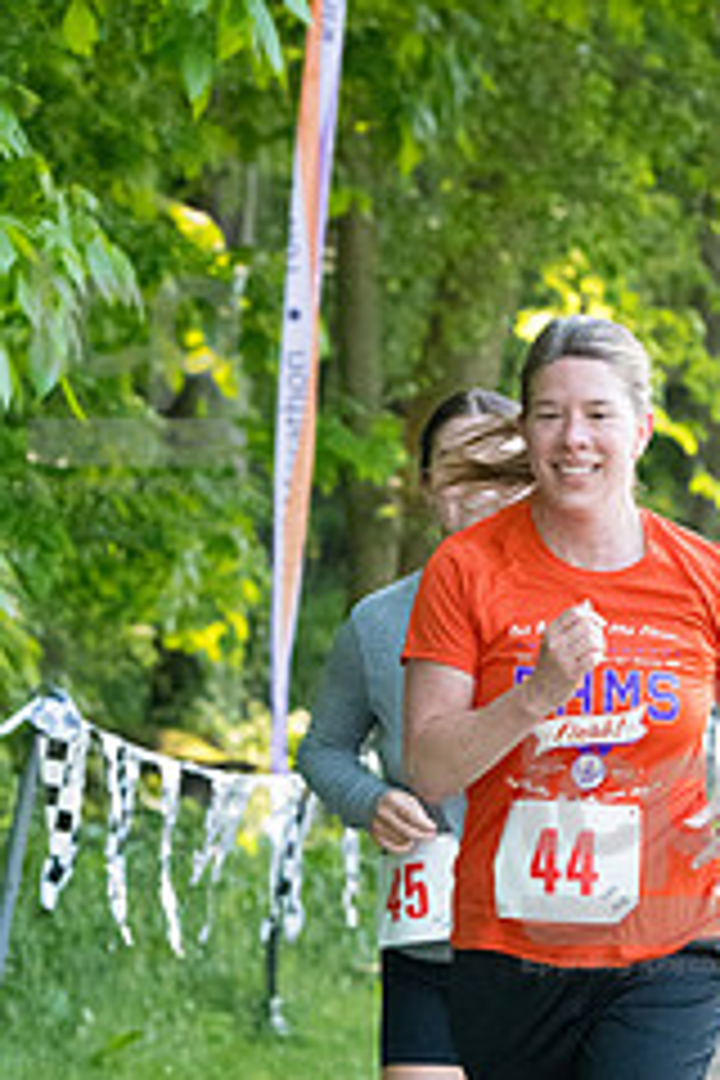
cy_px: 850
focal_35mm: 365
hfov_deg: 3.8
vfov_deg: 5.6
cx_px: 628
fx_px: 10949
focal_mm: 130
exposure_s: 1/1600
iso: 4000
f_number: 5.6
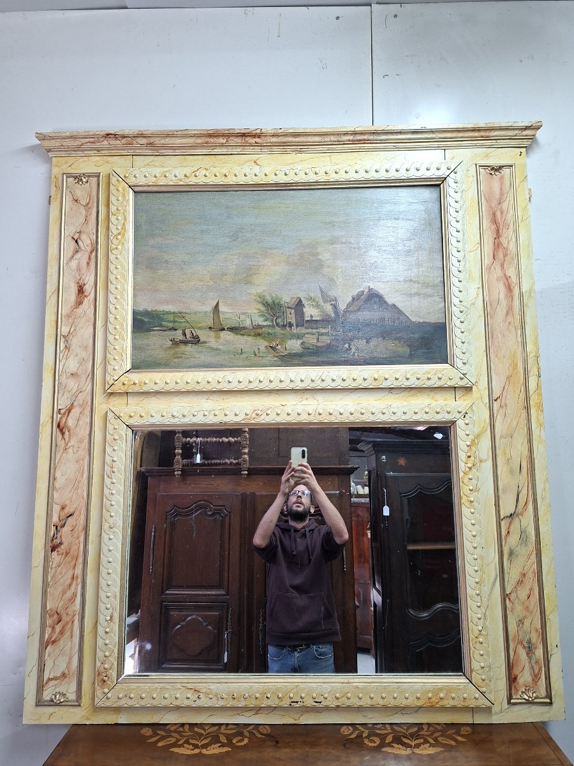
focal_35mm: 23
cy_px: 383
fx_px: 509
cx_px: 287
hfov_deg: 58.9
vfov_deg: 73.9
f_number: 1.8
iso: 160
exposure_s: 1/50
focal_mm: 5.54
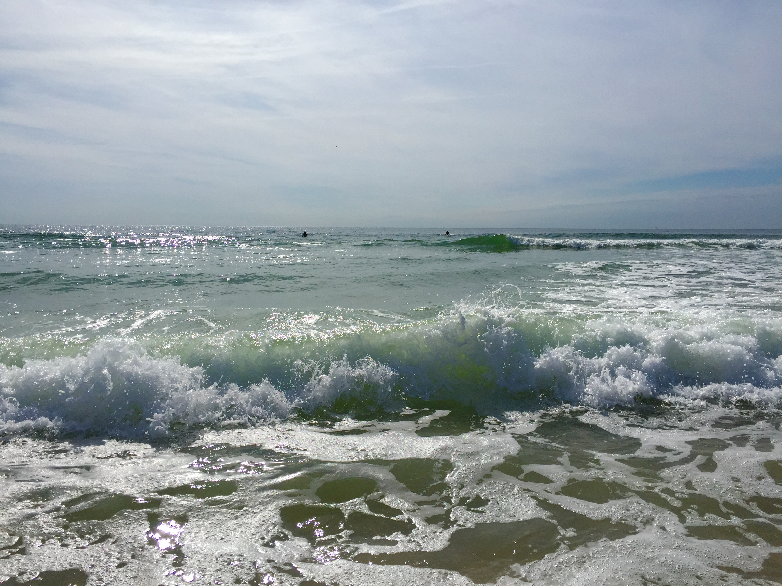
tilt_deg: -5.1
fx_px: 655
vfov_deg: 48.2
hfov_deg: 61.7
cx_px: 391
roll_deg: -0.1
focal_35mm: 29
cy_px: 293
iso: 32
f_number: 2.2
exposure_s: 1/13333
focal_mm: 4.15
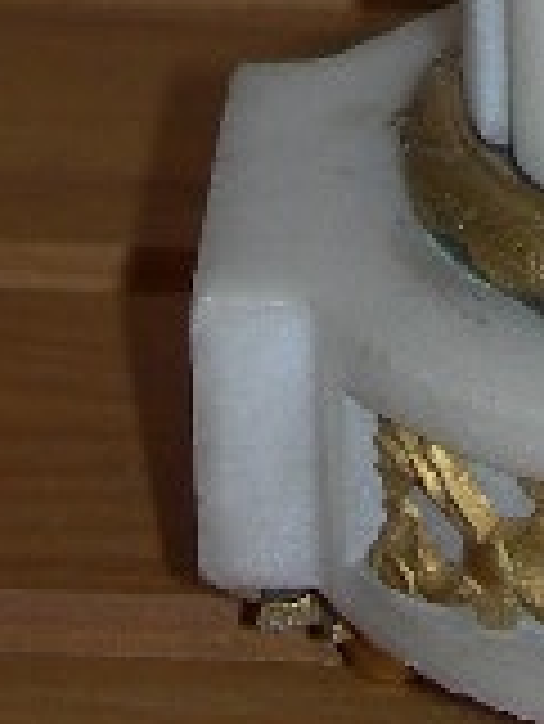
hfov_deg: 6.1
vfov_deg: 7.5
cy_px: -1138
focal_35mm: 242
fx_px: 5064
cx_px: 715
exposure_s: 1/60.1
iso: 50
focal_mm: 7.8
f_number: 2.8
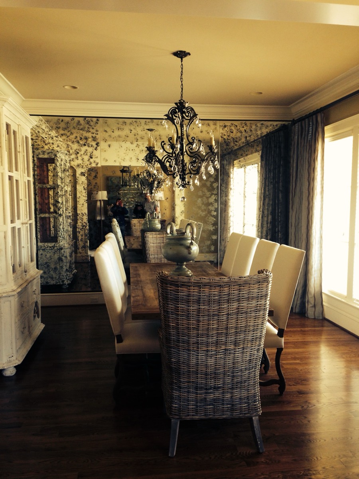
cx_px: 180
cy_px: 240
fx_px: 456
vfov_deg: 55.4
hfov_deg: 42.9
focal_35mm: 33
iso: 80
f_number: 2.4
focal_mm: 4.12
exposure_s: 1/20
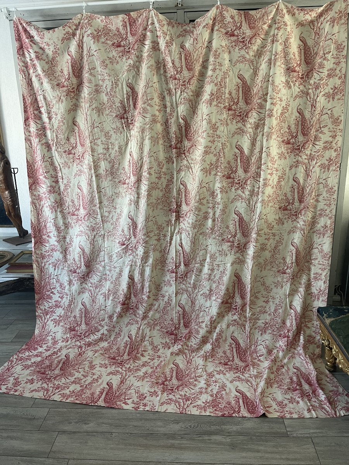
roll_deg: +0.9
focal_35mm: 25
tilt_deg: -16.2
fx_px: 336
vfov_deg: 69.4
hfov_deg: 54.9
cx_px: 174
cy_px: 232
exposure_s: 1/60
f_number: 1.6
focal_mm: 5.1
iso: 160
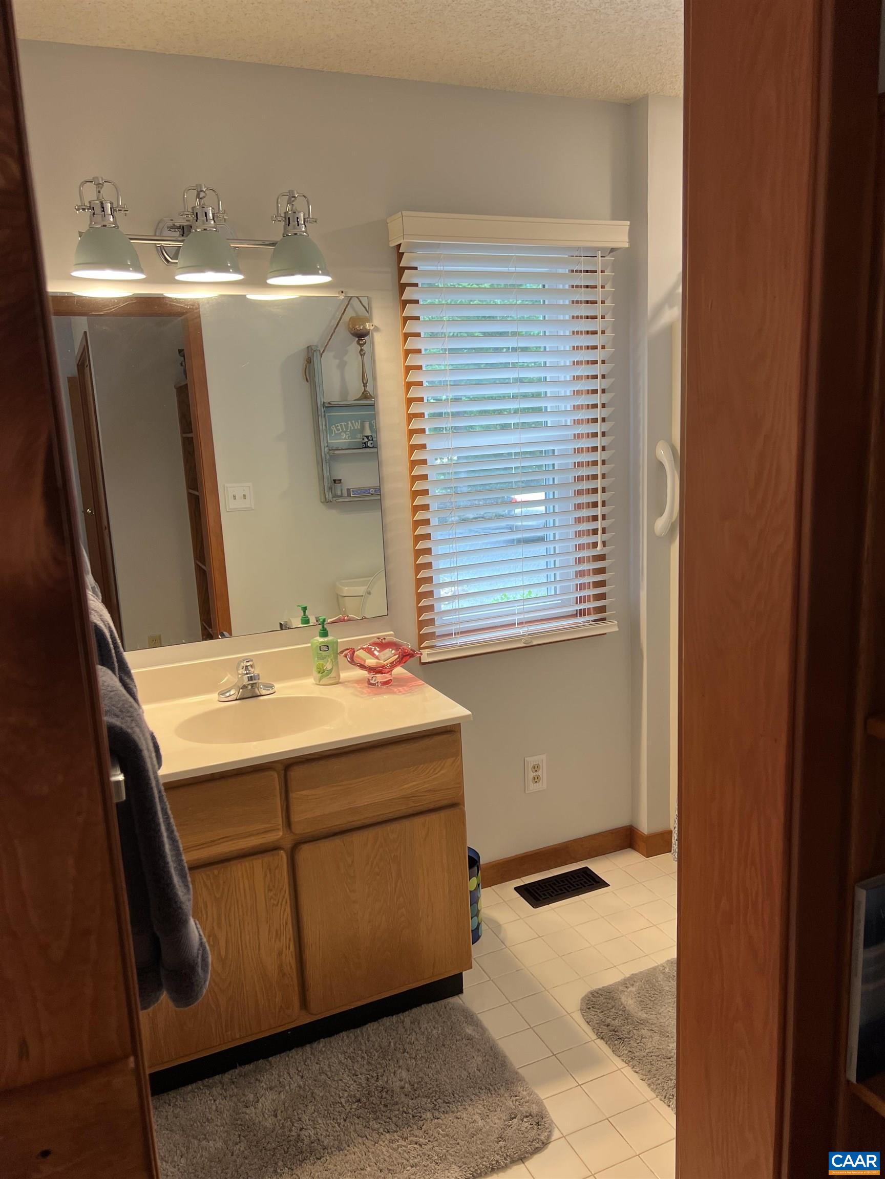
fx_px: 886
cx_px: 442
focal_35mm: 26
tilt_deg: -10.9
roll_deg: +2.0
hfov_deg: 53.1
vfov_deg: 67.3
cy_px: 590
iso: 64
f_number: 1.5
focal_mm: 5.7
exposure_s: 1/60
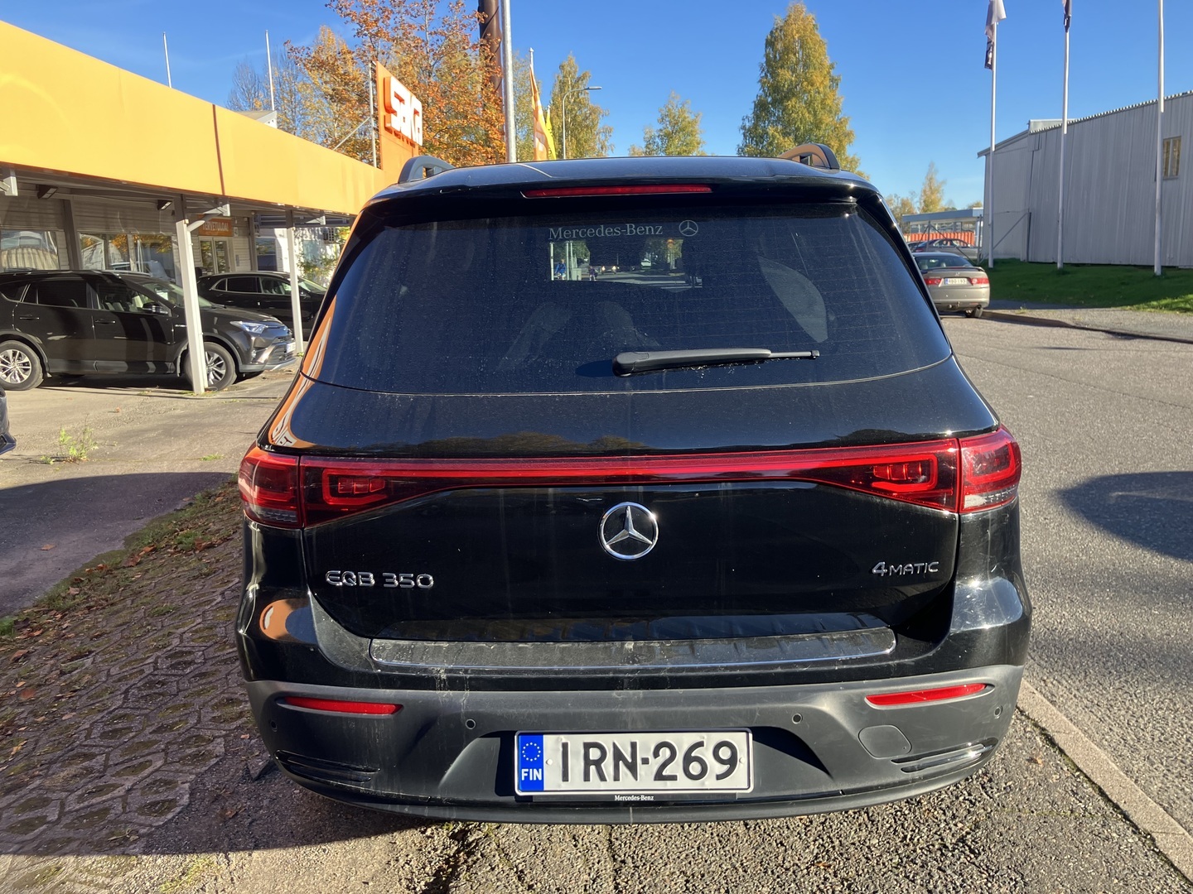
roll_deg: -0.8
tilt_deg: -7.2
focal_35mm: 28
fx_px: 965
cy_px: 447
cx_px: 596
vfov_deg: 49.7
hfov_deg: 63.4
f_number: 1.8
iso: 32
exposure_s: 1/294
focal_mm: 3.99
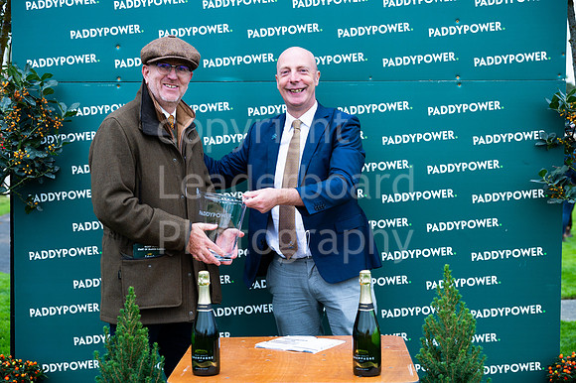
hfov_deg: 33.2
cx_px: 288
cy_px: 192
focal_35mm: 60
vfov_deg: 22.4
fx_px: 966
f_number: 4
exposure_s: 1/500
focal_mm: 57
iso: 500
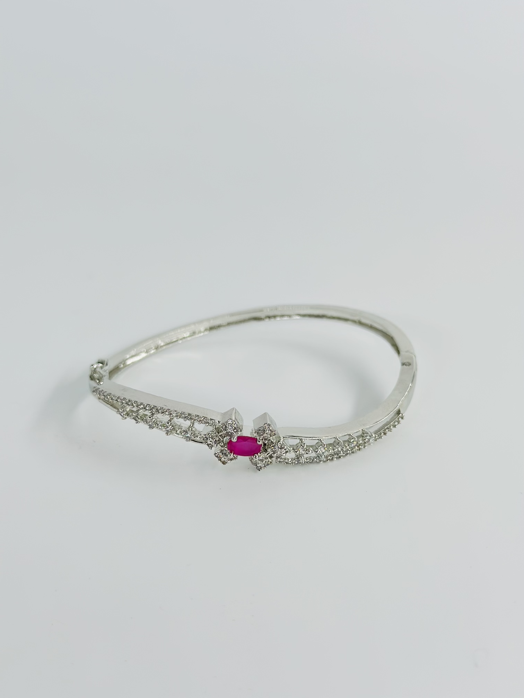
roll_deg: -1.2
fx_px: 969
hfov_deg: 30.3
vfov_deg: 39.7
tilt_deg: -30.0
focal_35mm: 48
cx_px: 262
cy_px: 349
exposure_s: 1/1639
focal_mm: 6.86
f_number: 1.78
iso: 80
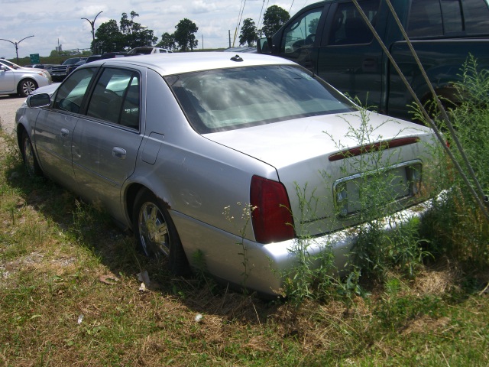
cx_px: 244
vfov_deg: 37.7
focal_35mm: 38
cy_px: 184
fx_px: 537
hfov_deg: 49.0
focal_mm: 7.9
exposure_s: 1/200
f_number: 8
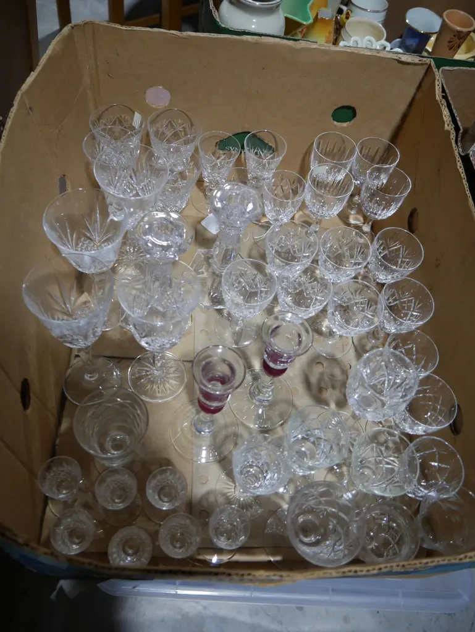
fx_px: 512
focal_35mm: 28
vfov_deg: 63.4
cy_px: 316
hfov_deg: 49.8
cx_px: 238
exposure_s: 1/100
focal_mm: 14
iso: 200
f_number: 3.5
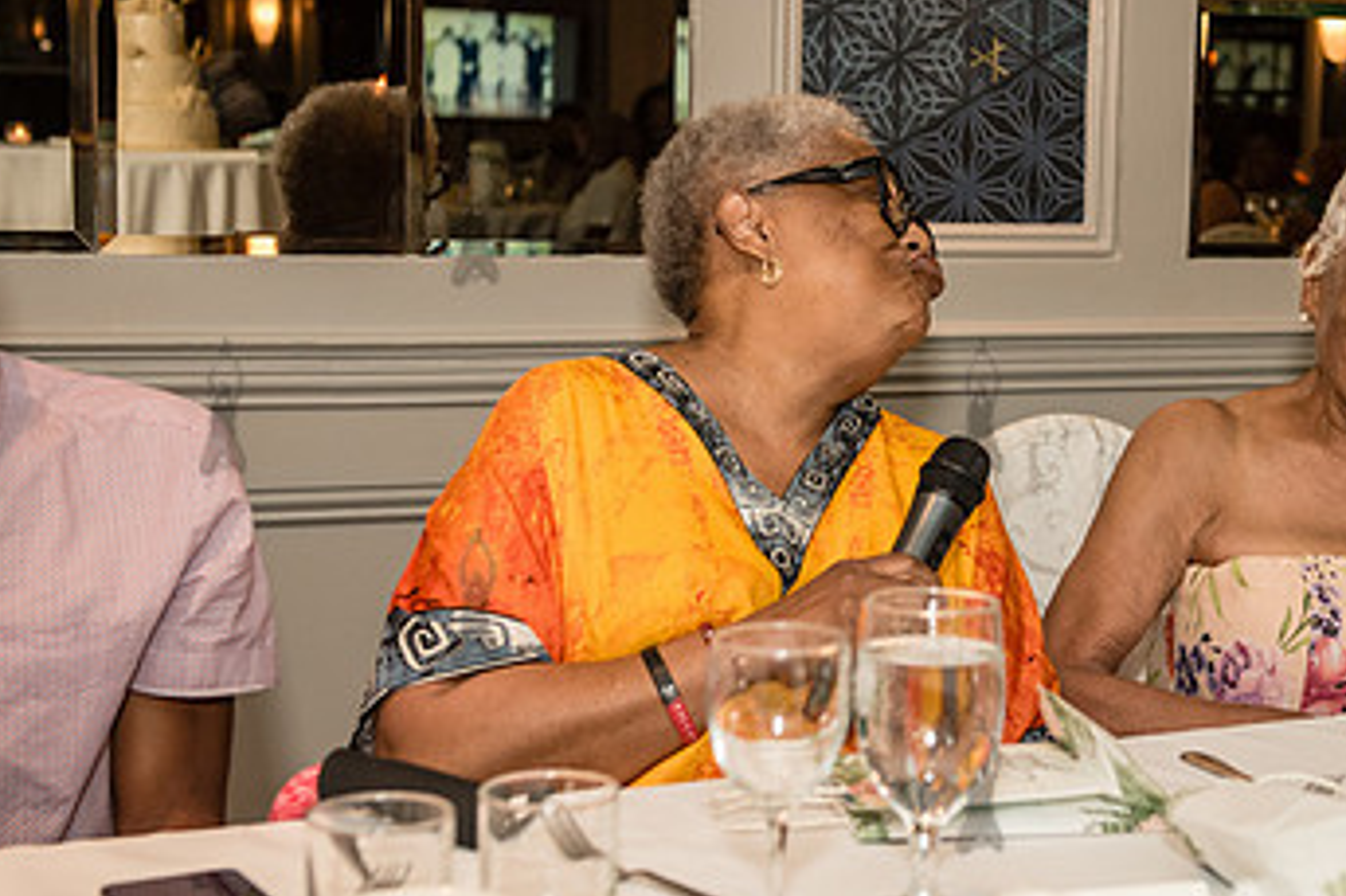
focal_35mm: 81
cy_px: 405
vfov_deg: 16.8
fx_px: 3027
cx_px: 978
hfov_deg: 24.8
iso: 1600
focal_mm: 48
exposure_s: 1/200
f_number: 3.5
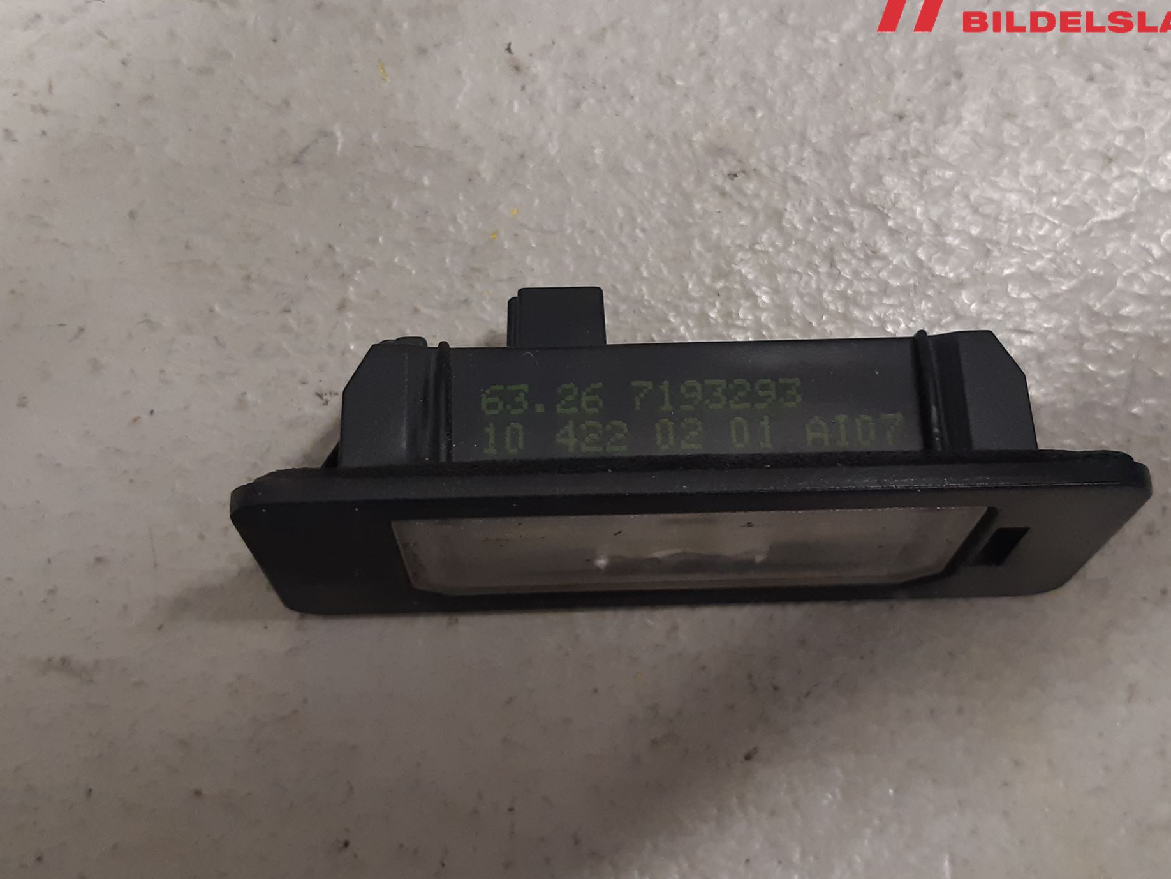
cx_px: 615
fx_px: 981
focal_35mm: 29
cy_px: 414
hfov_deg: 61.6
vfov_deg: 48.2
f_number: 1.7
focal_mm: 3.93
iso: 160
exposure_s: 1/50
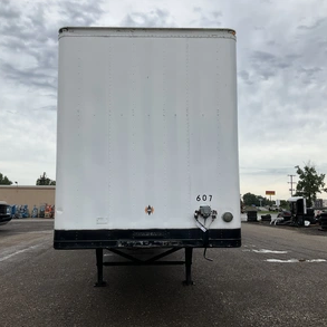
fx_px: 374
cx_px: 154
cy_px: 166
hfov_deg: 47.2
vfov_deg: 47.2
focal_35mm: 35
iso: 25
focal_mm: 3
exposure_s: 1/1912
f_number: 1.8
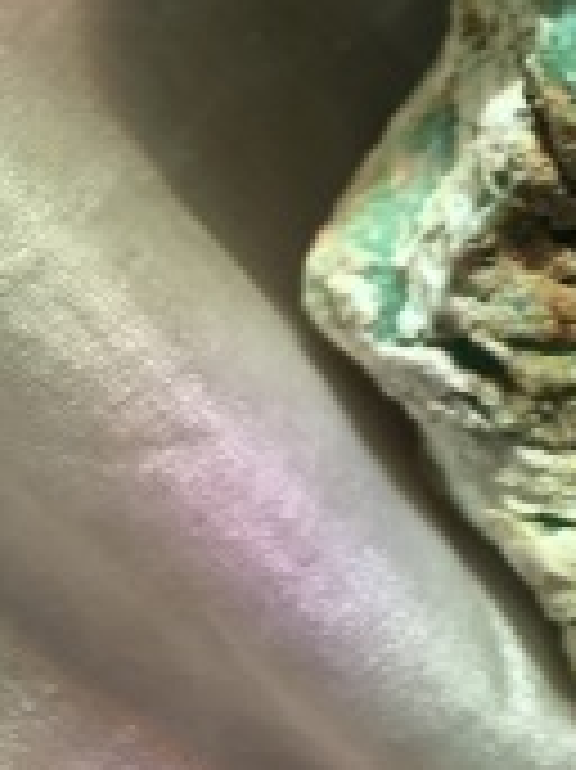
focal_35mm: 89
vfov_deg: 20.0
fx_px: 1977
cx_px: 731
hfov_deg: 15.8
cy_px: -266
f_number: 2.2
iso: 25
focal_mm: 4.15
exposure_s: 1/122
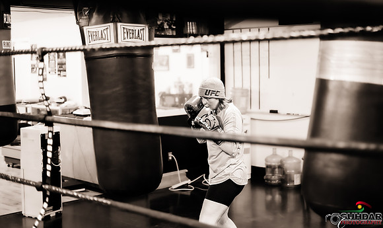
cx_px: 203
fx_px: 562
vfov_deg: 22.9
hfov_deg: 37.6
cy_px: 93
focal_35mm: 55
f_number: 1.8
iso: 2000
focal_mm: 50
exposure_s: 1/400
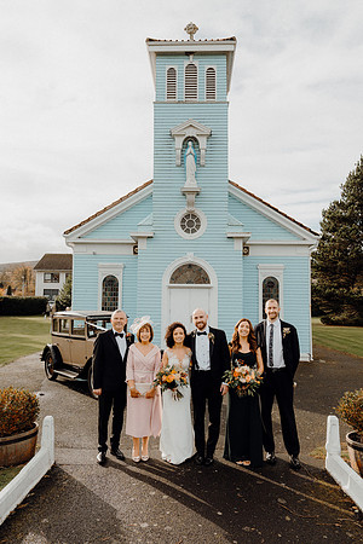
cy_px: 272
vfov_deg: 69.4
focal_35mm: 26
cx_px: 182
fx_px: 393
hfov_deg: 49.6
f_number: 5
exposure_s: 1/500
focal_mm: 26
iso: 125
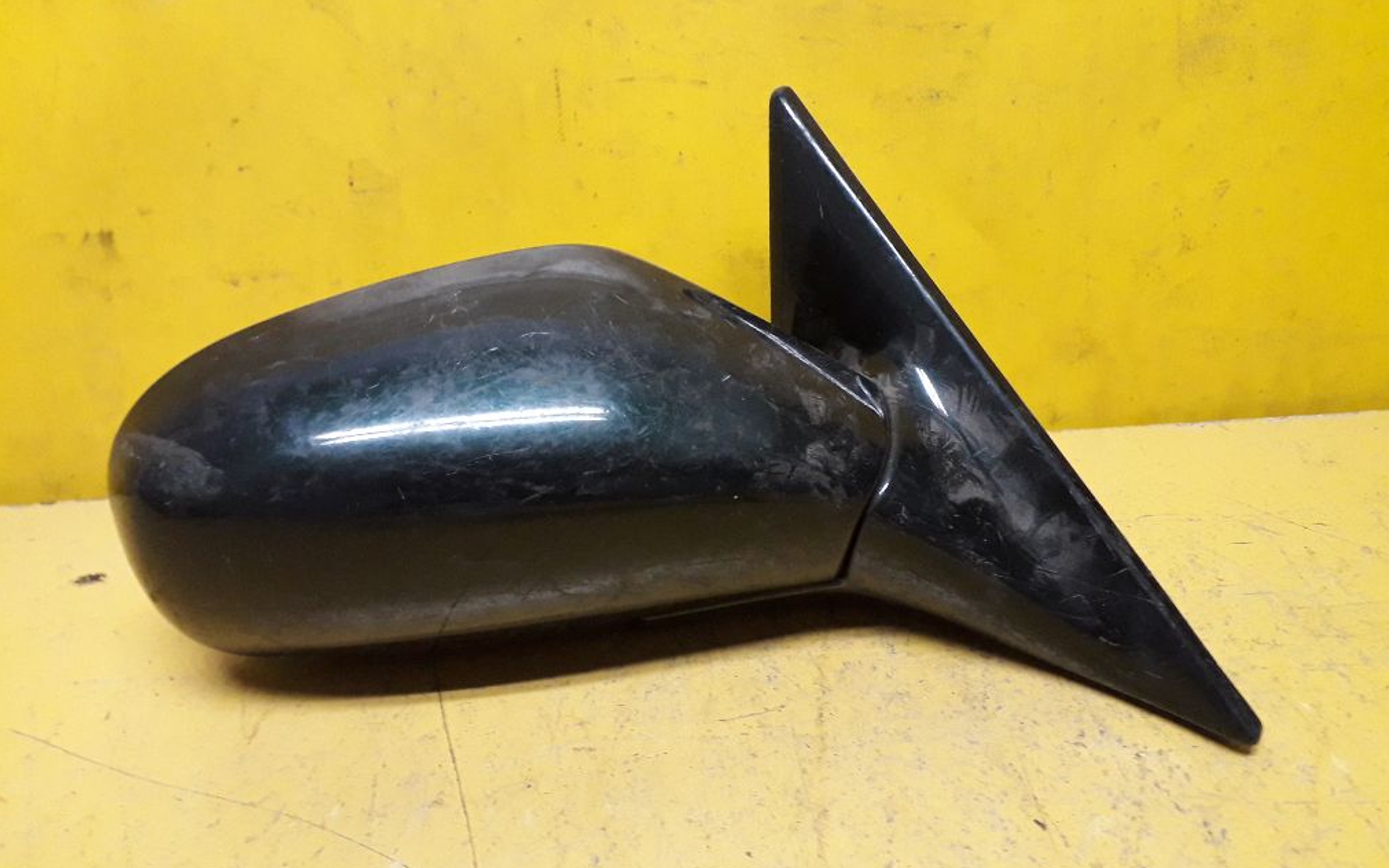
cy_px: 393
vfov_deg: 43.1
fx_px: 1098
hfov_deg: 64.6
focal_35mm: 29
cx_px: 698
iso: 200
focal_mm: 3.6
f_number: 1.9
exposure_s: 1/25
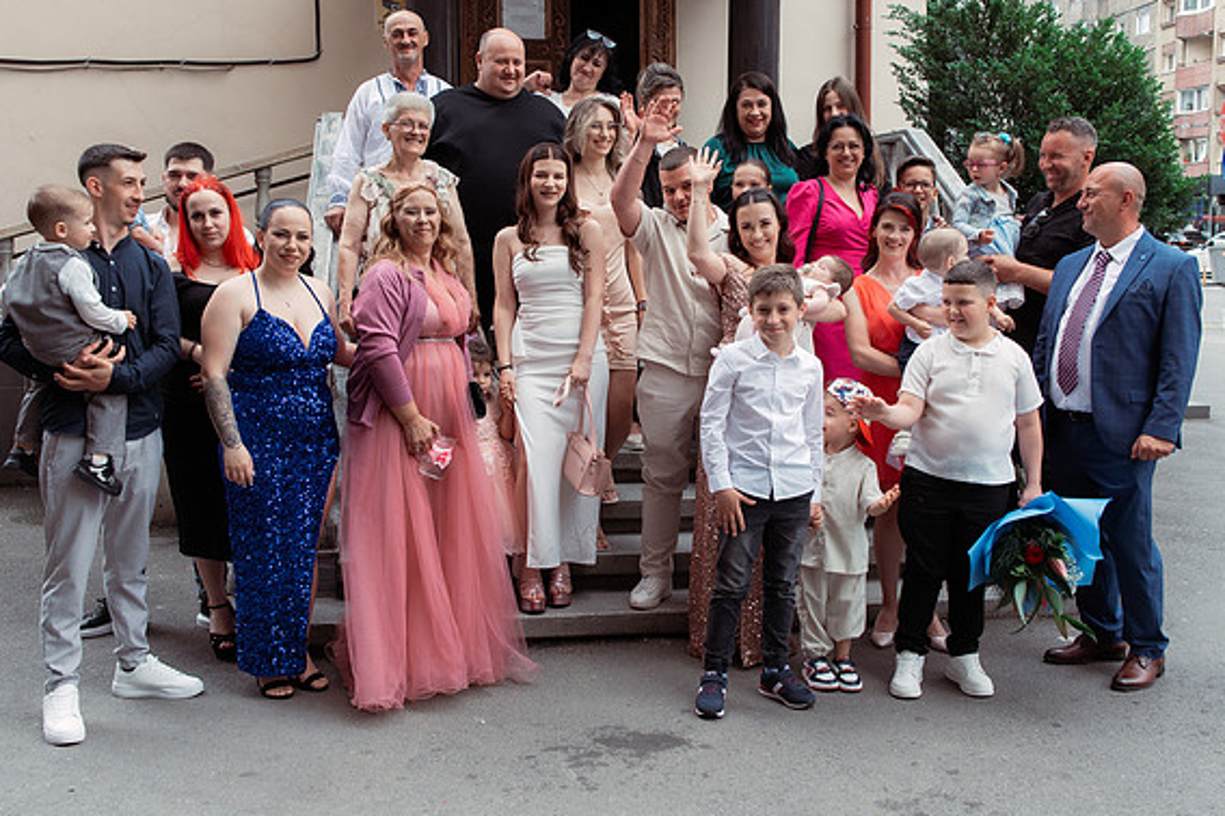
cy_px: 358
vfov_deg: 33.4
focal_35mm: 40
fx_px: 1361
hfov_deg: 48.5
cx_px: 632
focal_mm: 35
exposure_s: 1/320
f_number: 6.3
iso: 400
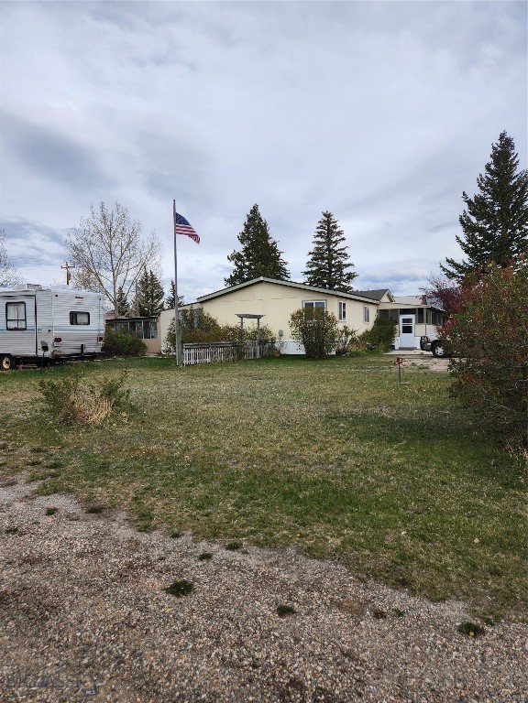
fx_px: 468
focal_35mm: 23
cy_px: 352
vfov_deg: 73.9
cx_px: 264
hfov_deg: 58.9
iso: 20
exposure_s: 1/1135
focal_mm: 5.4
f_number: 1.8
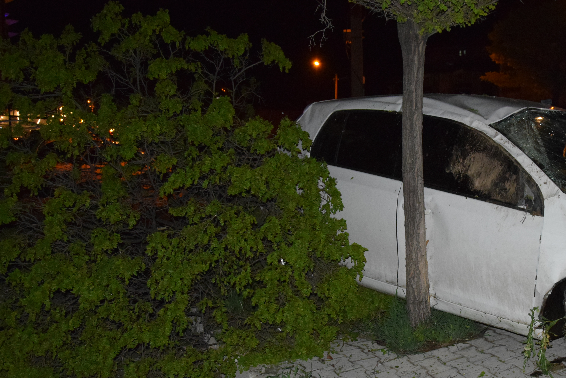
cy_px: 278
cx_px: 436
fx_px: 707
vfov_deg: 29.5
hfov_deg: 42.1
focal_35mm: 45
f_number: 3.5
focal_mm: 18
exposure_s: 1/60
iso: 3200
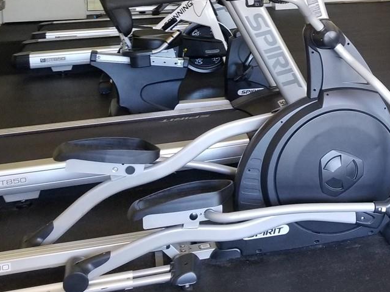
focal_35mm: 65
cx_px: 474
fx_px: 732
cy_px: -8
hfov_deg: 26.4
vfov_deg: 21.7
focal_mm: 4.3
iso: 200
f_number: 1.7
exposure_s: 1/30
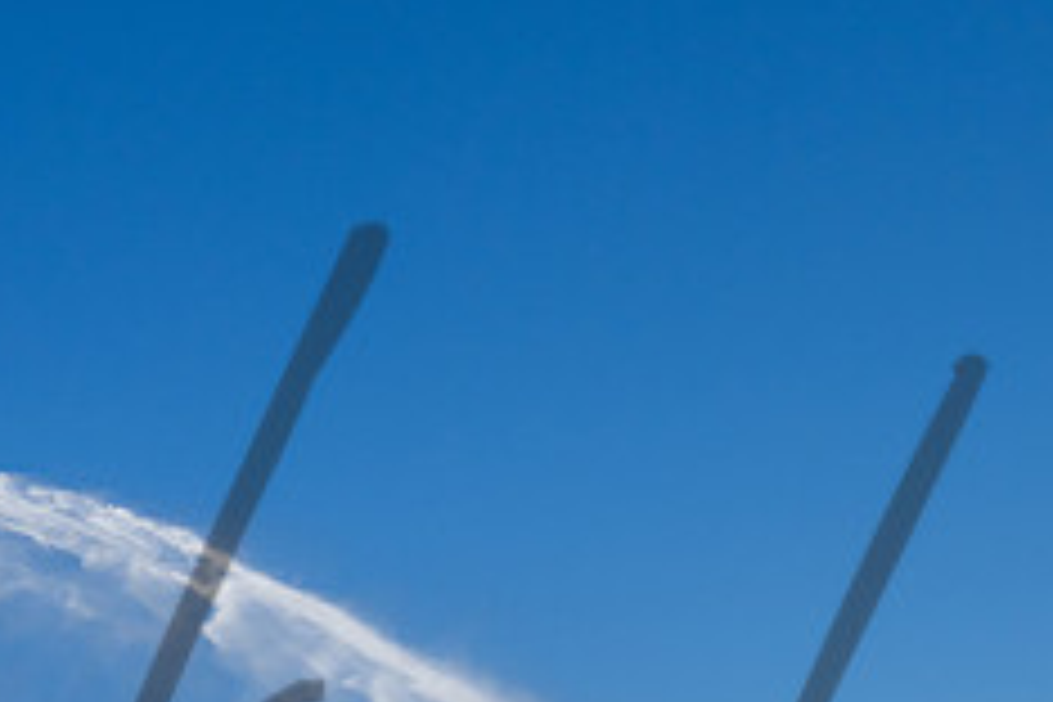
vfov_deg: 14.6
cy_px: 948
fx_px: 2603
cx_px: 1126
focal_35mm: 89
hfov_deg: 21.8
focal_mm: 28
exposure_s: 1/1600
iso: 400
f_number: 8
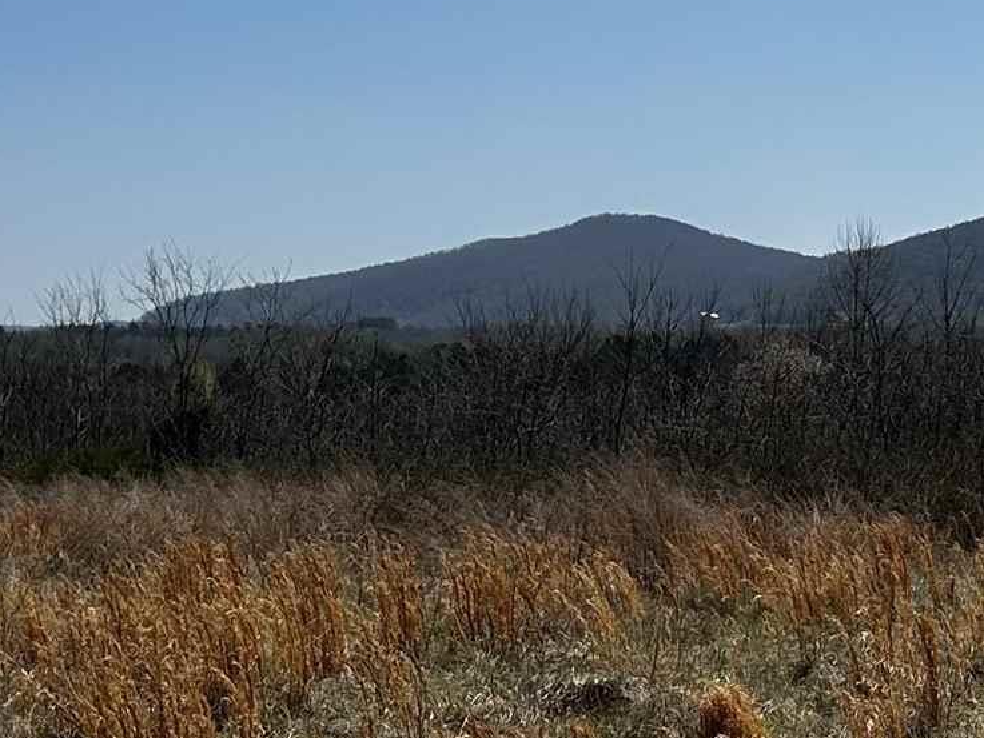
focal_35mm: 100
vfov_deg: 14.8
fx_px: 2843
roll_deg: +0.1
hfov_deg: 19.4
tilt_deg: +2.0
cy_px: 299
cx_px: 826
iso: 80
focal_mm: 6.86
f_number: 1.78
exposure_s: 1/8197
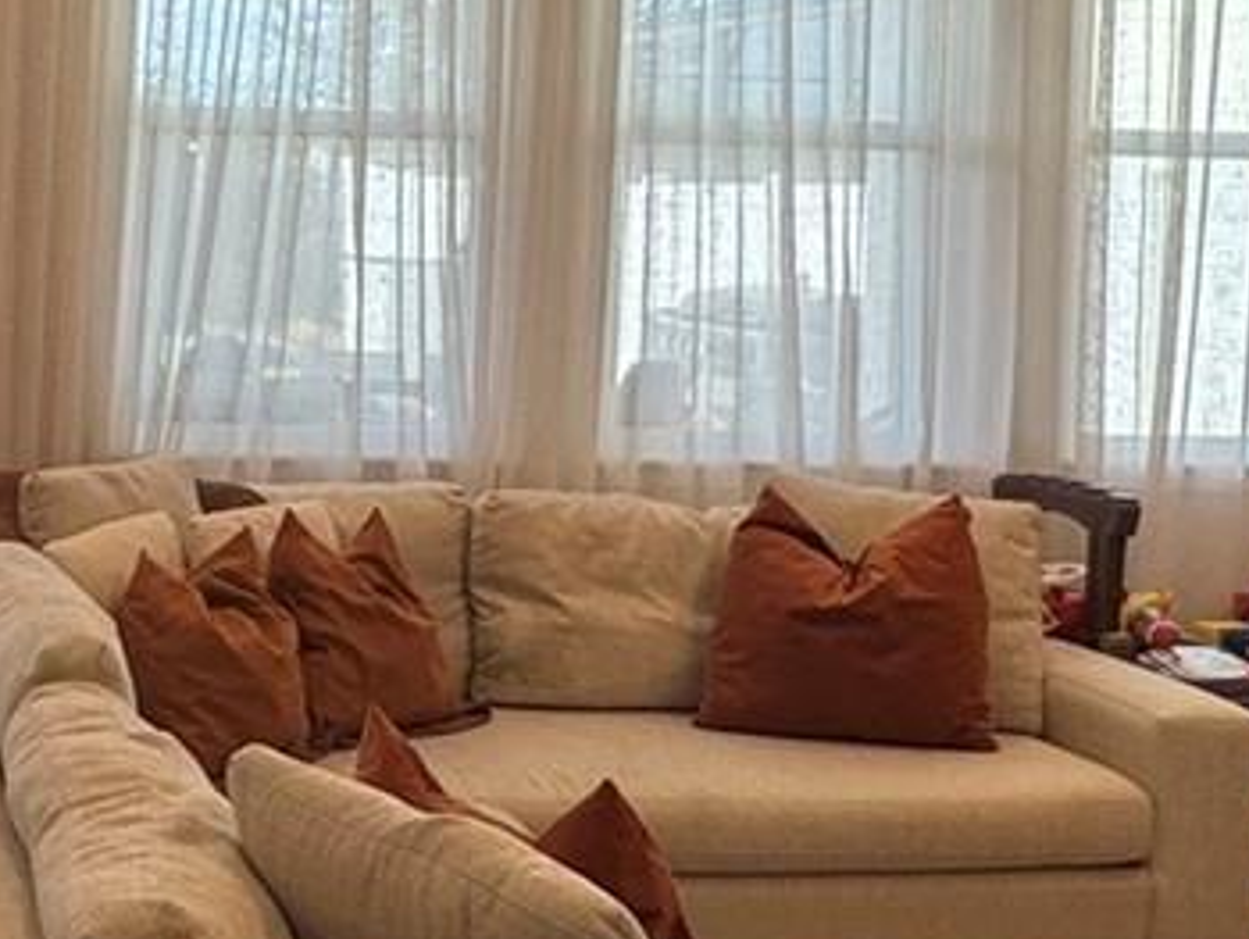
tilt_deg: -1.8
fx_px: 2311
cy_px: 278
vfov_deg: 22.8
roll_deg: -0.5
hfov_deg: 28.3
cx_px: -14
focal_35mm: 64
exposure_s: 1/120
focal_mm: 2.22
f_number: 2.2
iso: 64
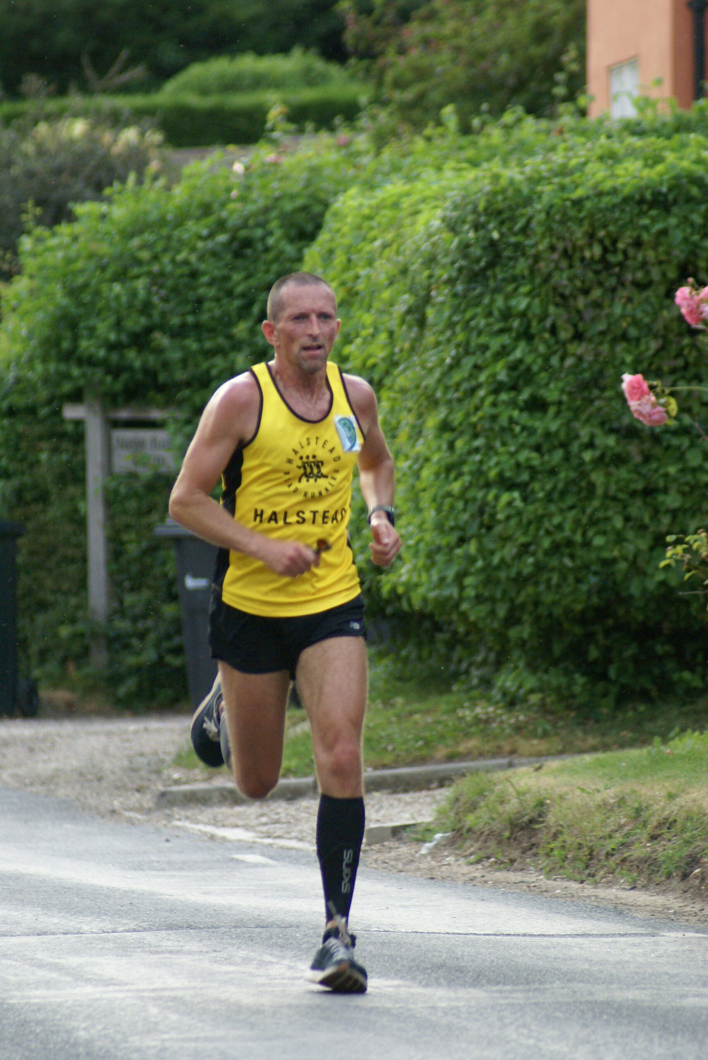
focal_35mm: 450
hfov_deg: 3.1
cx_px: 354
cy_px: 530
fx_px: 13251
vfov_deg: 4.6
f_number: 5.6
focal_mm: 300
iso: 800
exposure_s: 1/250
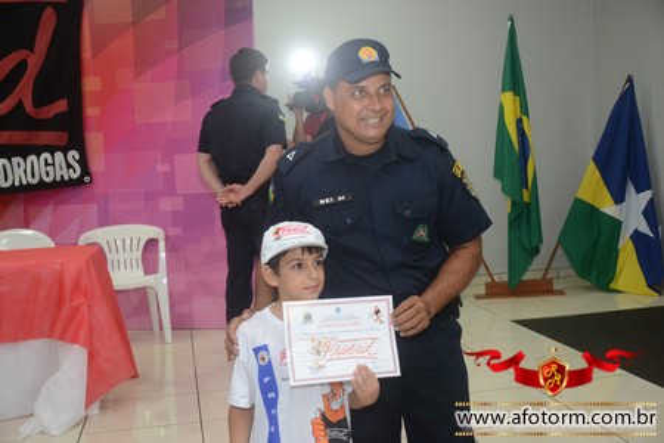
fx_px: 858
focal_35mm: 46
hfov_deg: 42.3
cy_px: 222
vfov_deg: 28.9
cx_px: 332
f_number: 4
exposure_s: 1/100
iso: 1600
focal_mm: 31
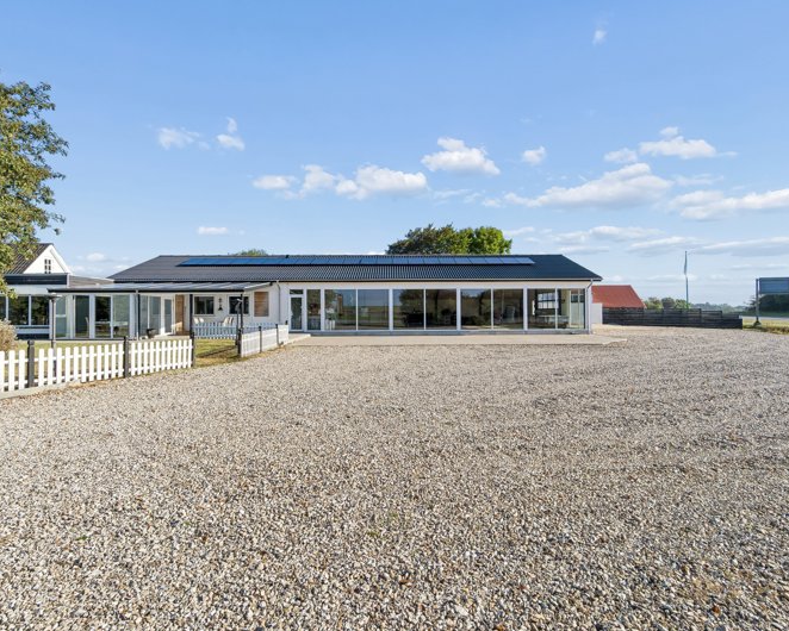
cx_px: 399
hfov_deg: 89.6
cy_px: 316
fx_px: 397
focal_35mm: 17
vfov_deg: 77.0
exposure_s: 1/500
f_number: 8
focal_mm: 10
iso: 200
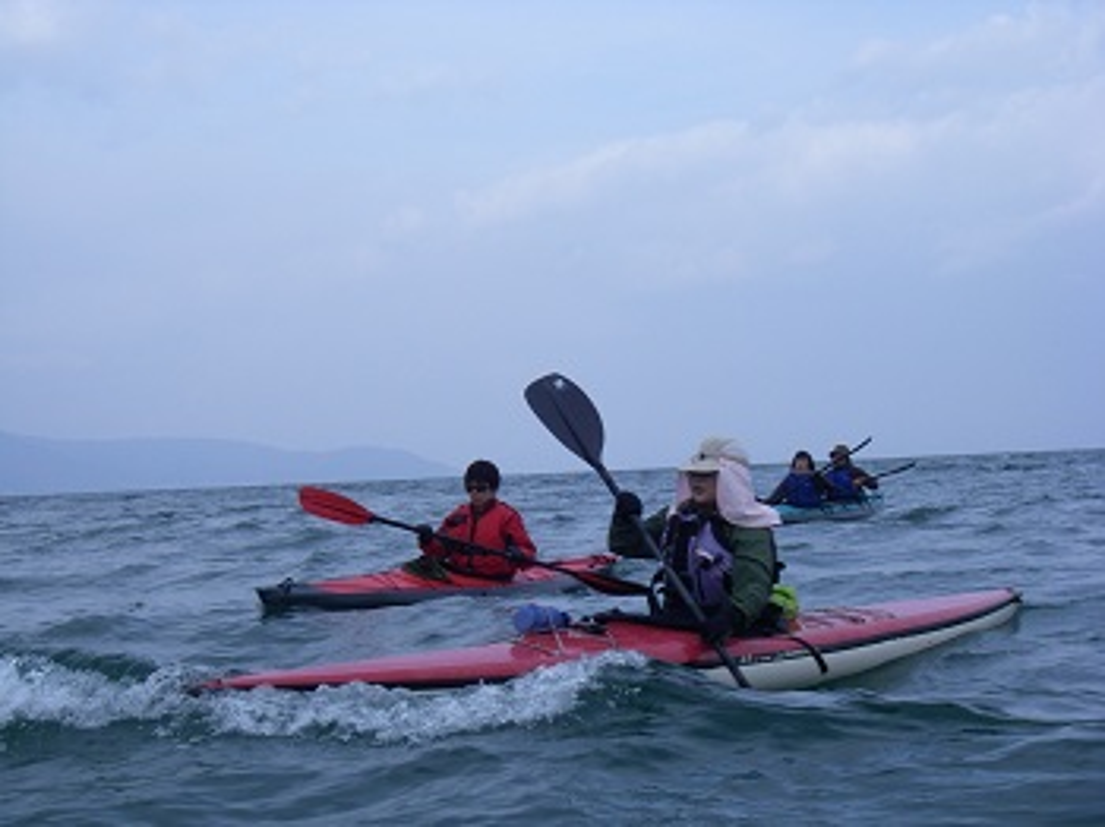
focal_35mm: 63
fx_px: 2010
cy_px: 414
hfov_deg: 30.7
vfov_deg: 23.3
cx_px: 552
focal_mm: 10.5
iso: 64
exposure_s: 1/160
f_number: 7.4
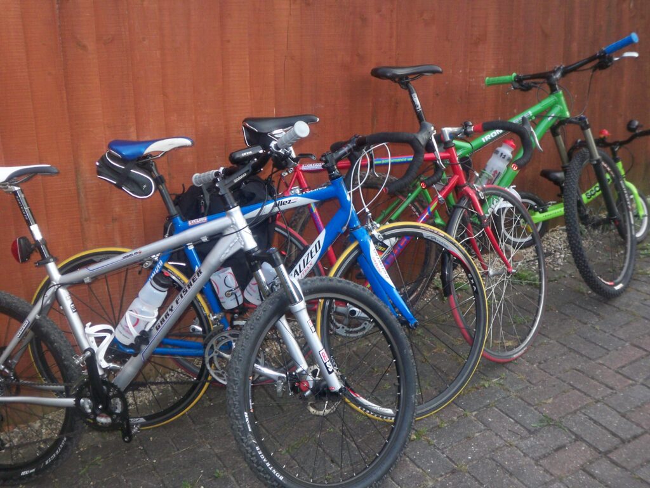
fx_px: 732
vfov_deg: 36.8
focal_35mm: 39
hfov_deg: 47.9
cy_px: 244
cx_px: 325
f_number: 3.9
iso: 125
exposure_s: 1/60
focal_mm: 6.4
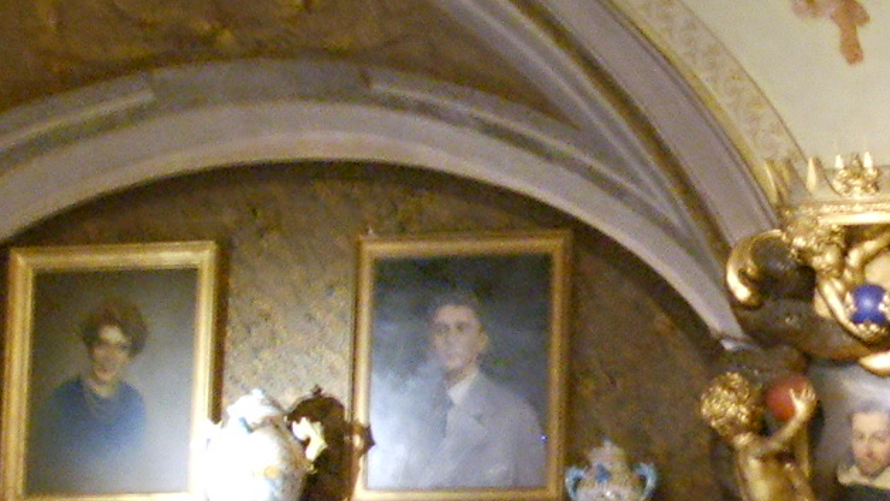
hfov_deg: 19.3
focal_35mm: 108
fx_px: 2549
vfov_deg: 11.1
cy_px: 526
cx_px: 883
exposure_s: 1/2
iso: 150
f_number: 3.5
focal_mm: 6.6
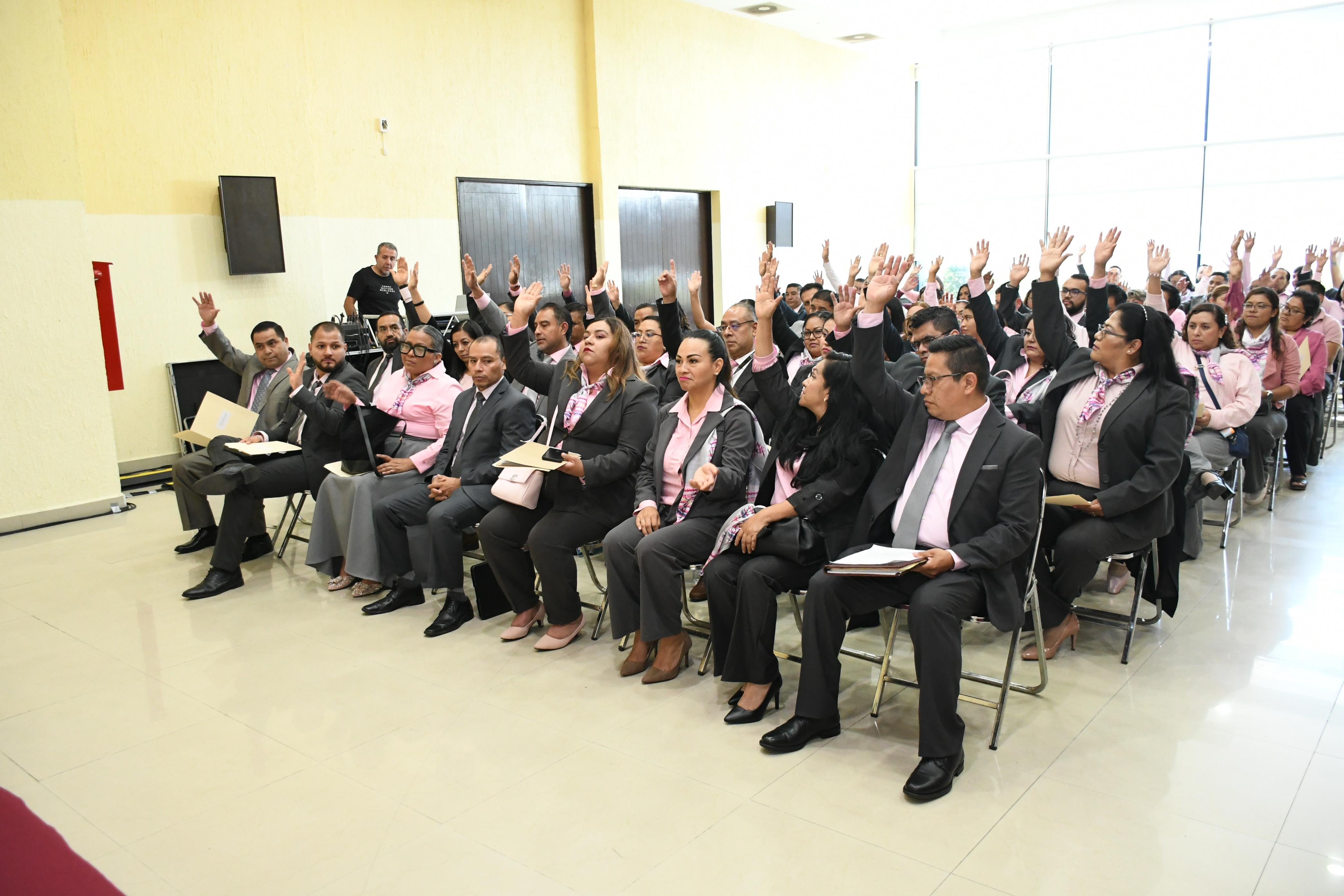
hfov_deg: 67.4
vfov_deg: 47.9
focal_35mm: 27
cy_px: 448
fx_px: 1008
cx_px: 672
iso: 2500
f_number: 3.5
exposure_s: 1/100
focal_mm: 18
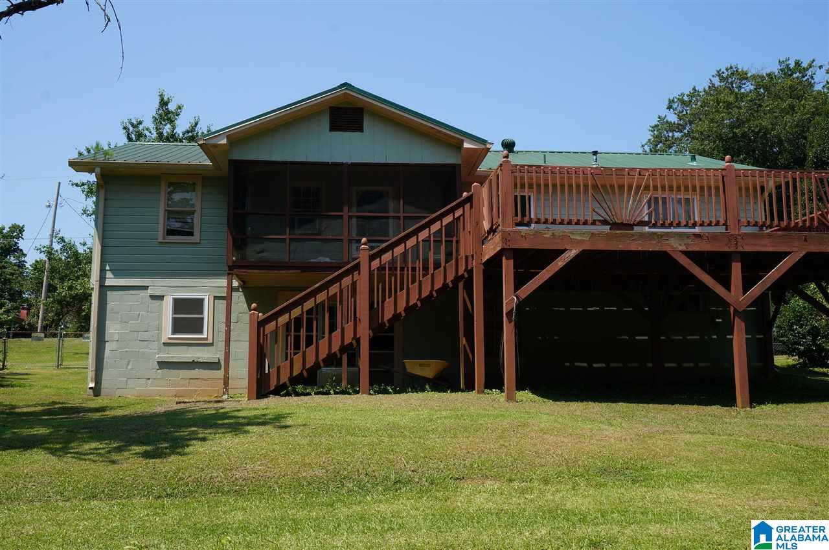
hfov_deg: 51.4
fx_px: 862
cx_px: 414
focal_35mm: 38
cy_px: 275
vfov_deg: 35.4
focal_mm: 25
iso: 100
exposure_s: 1/100
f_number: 13
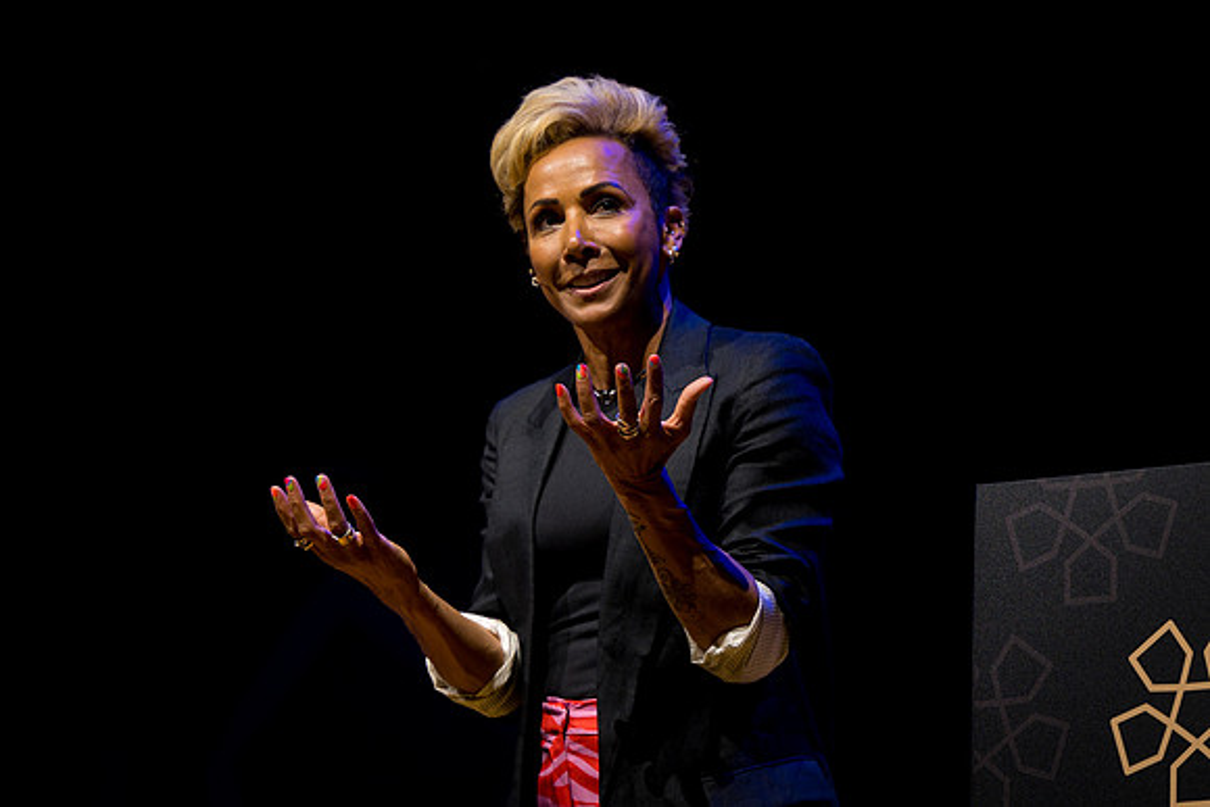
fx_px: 7799
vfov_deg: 5.9
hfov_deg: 8.9
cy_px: 404
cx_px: 605
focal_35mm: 232
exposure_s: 1/200
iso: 200
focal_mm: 155
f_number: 2.8
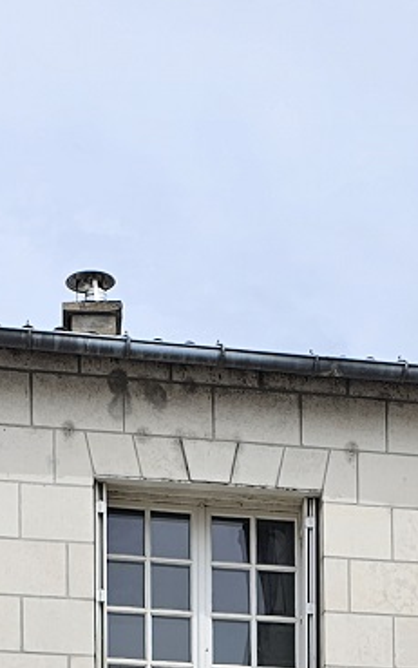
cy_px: 955
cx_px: 302
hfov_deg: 13.2
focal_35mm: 99
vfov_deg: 18.9
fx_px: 1802
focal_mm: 6.3
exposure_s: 1/724
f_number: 1.7
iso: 10
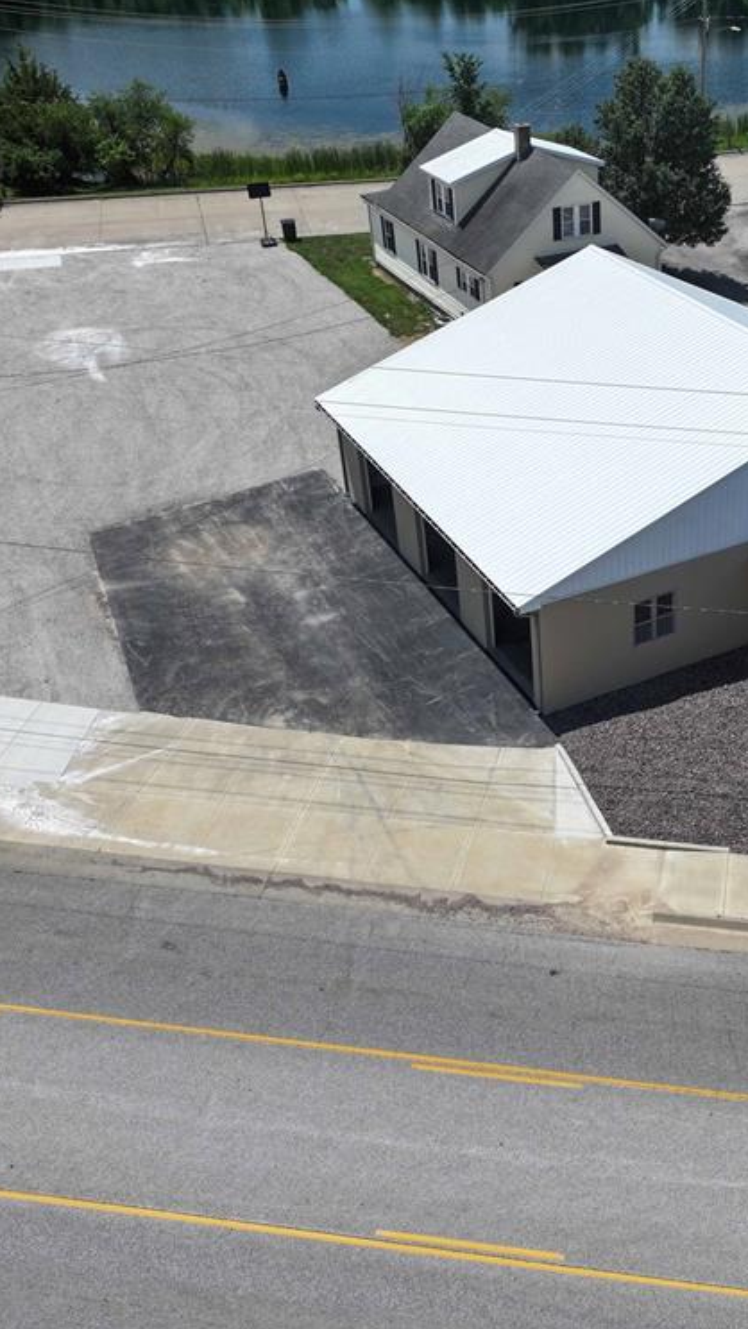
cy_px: 674
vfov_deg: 55.3
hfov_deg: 31.6
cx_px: 641
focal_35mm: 36
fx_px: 1269
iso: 140
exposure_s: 1/4000
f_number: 2.8
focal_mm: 12.29
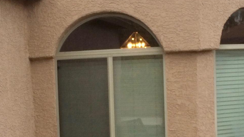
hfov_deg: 21.4
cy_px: 120
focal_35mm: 99
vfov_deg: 12.2
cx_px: 71
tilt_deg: -4.3
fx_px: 641
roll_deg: +3.2
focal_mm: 4.15
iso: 40
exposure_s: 1/120
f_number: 2.2
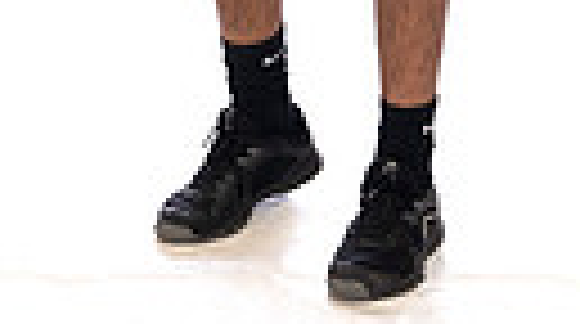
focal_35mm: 183
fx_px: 2809
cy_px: -513
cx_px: 279
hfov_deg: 11.8
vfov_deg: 6.2
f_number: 7.1
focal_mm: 50
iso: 800
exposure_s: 1/250
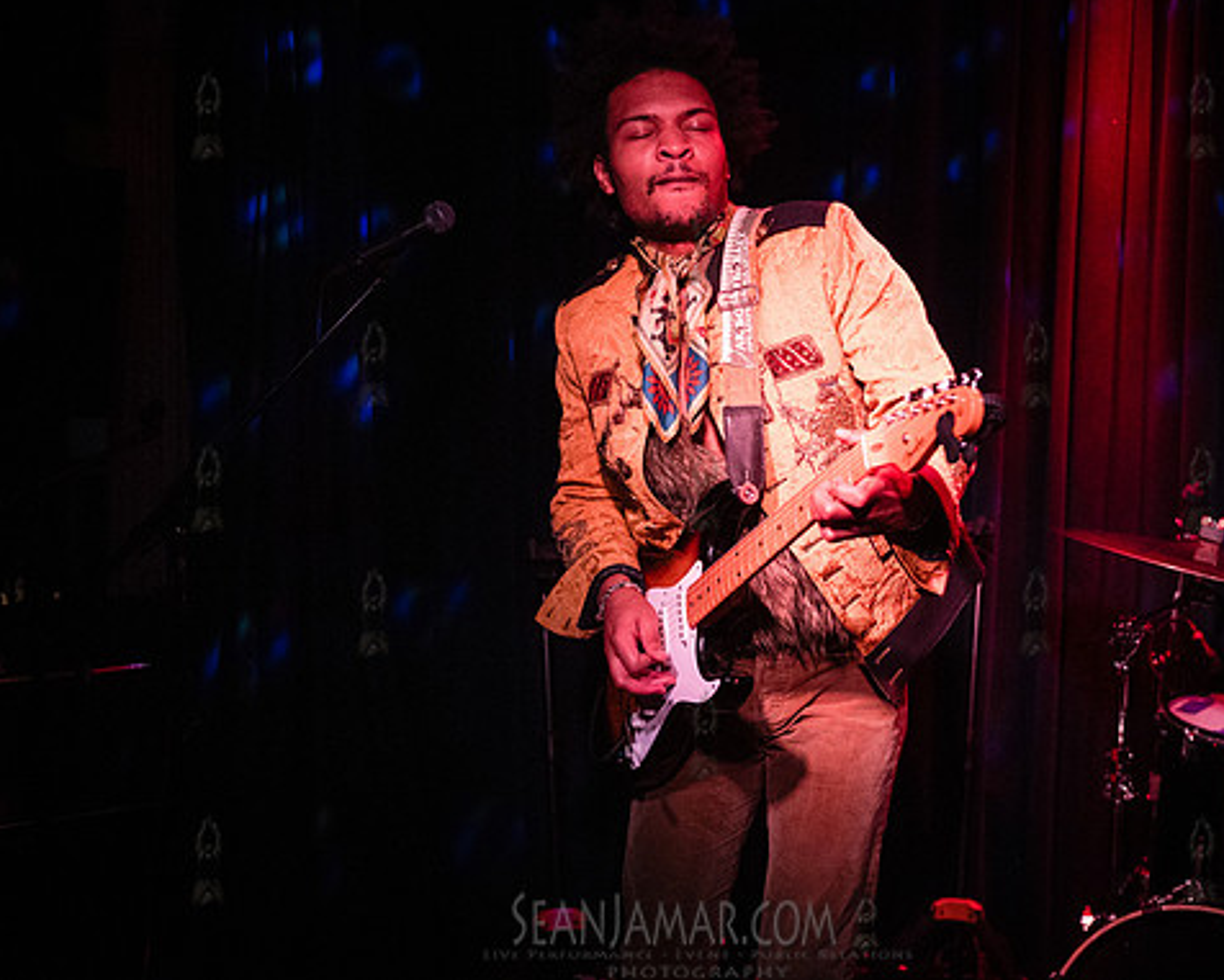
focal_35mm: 48
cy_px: 486
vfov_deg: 31.5
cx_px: 702
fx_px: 1739
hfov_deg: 38.7
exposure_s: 1/320
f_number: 3.5
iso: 12800
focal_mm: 42
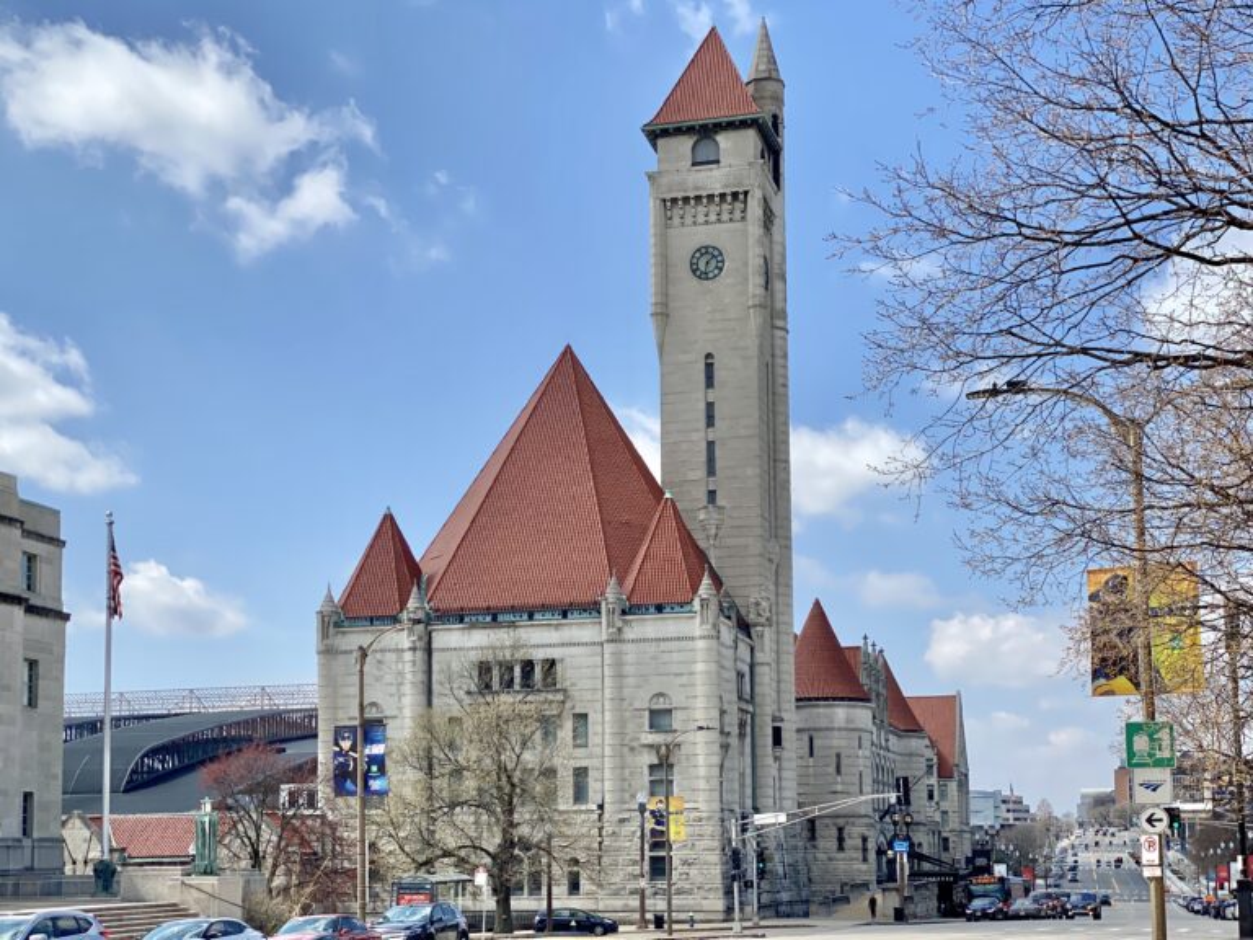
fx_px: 1882
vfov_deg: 28.0
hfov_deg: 36.8
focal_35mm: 52
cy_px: 470
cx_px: 626
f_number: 2
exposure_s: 1/2083
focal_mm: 6
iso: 20
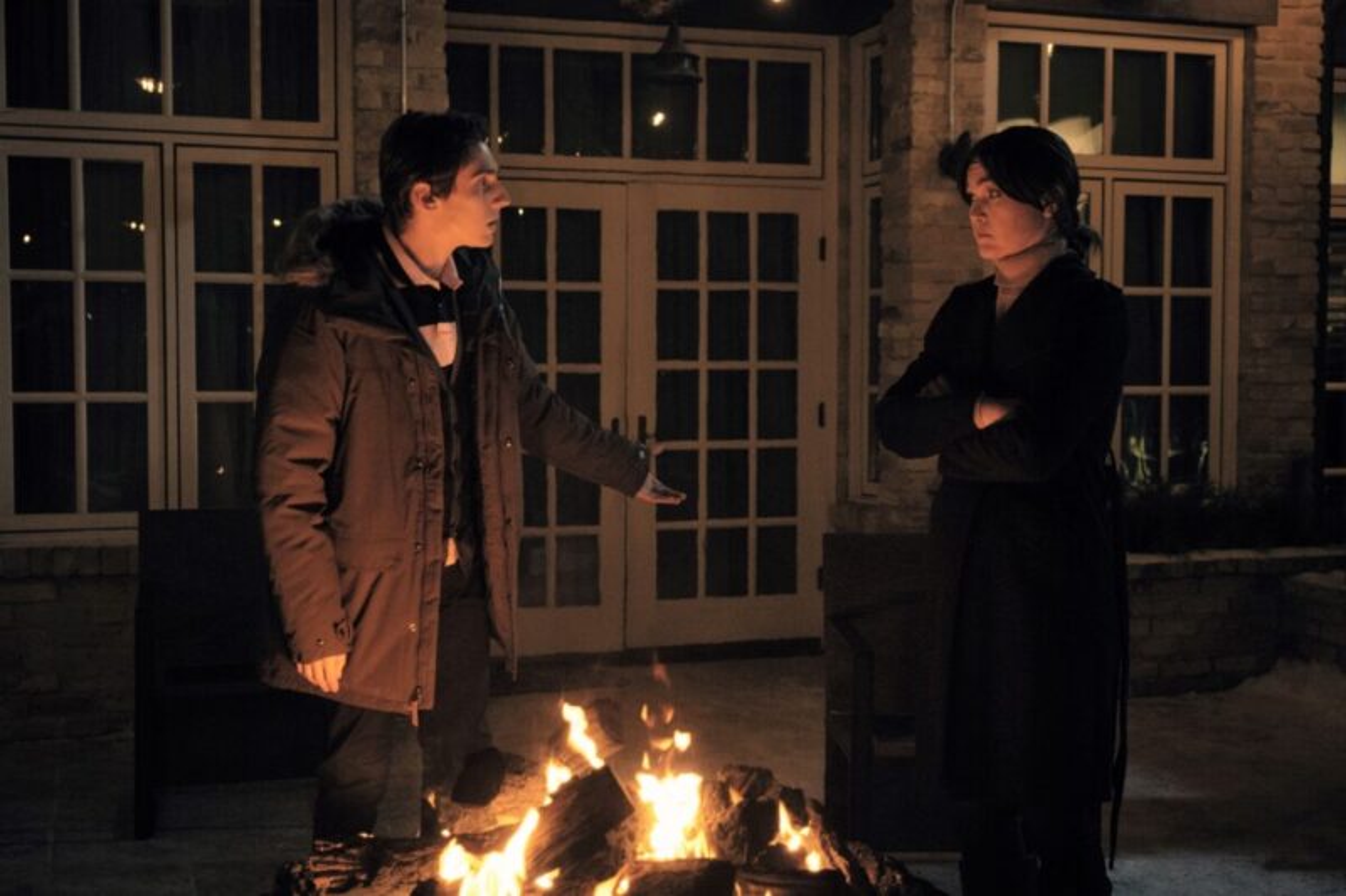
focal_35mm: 47
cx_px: 673
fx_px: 1757
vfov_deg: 28.6
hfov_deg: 41.9
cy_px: 448
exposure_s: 1/200
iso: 3200
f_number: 2.8
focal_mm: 31.1
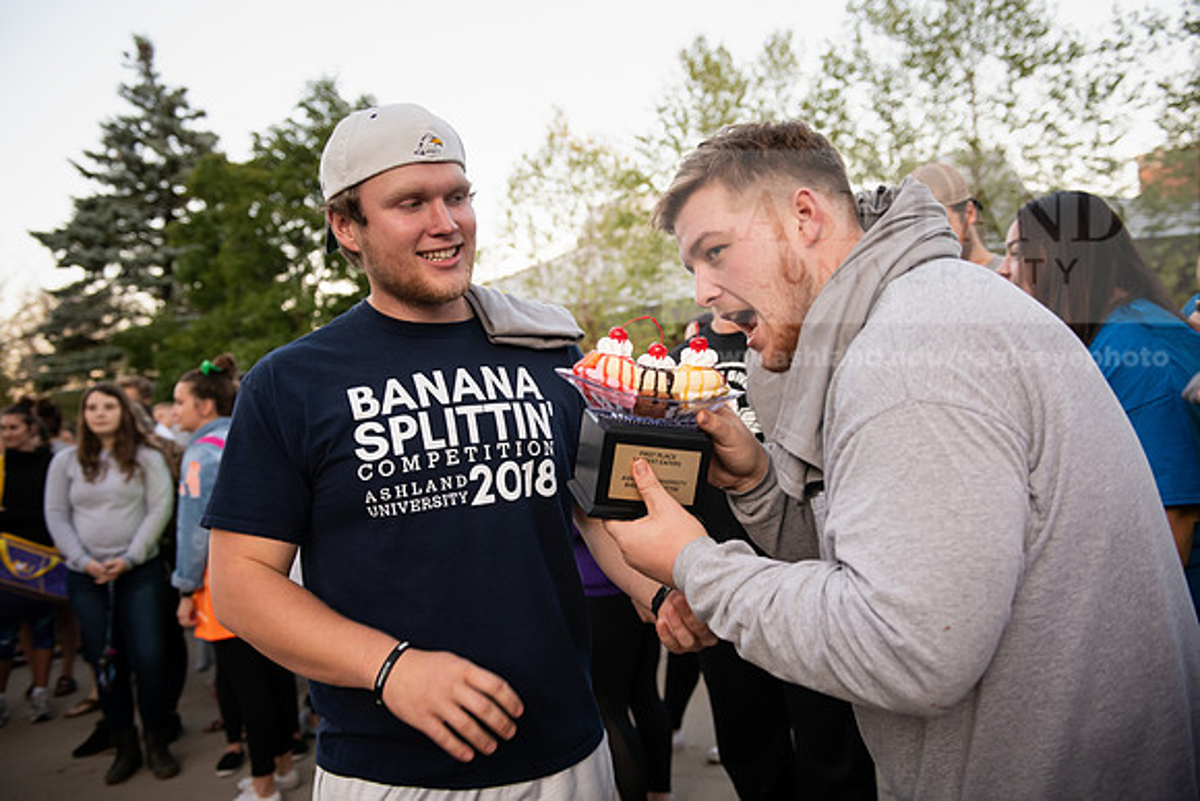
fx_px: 1067
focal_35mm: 32
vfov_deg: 41.1
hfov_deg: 58.7
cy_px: 400
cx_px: 600
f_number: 3.5
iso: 1000
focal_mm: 32
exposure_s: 1/320
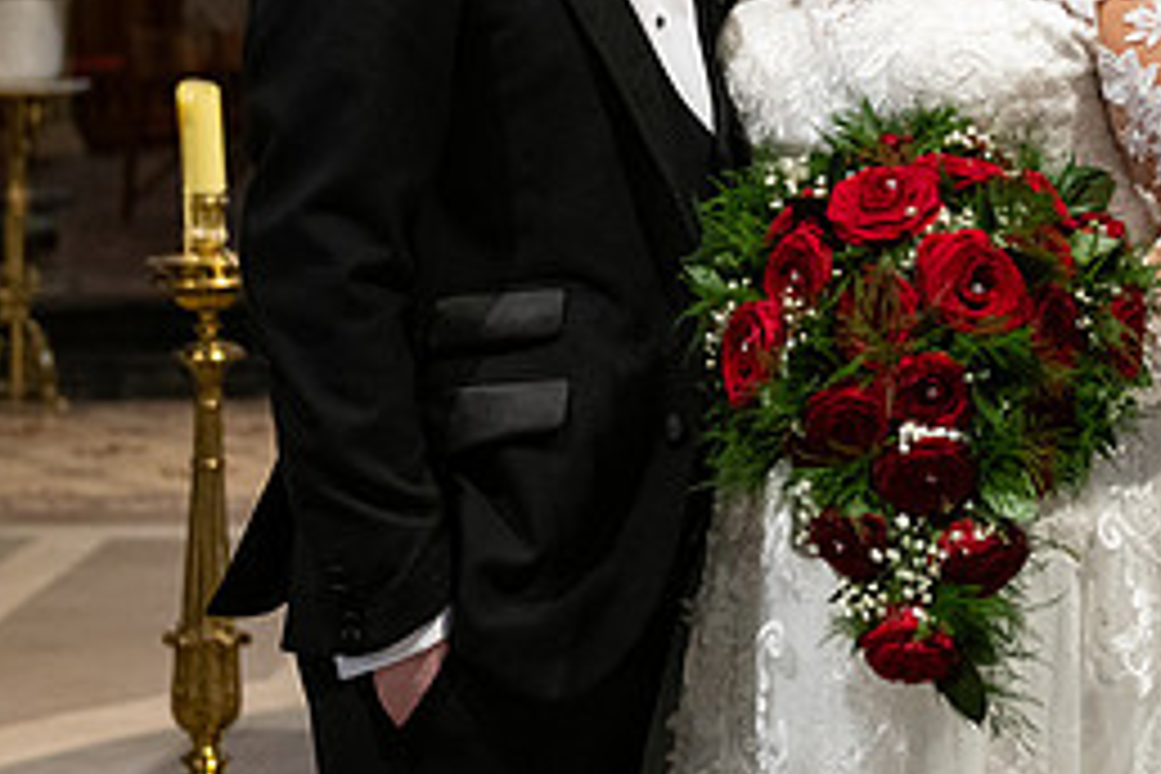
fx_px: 3483
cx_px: 711
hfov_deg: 18.9
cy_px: -65
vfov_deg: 12.5
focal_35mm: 108
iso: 1250
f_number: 3.5
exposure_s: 1/160
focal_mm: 48
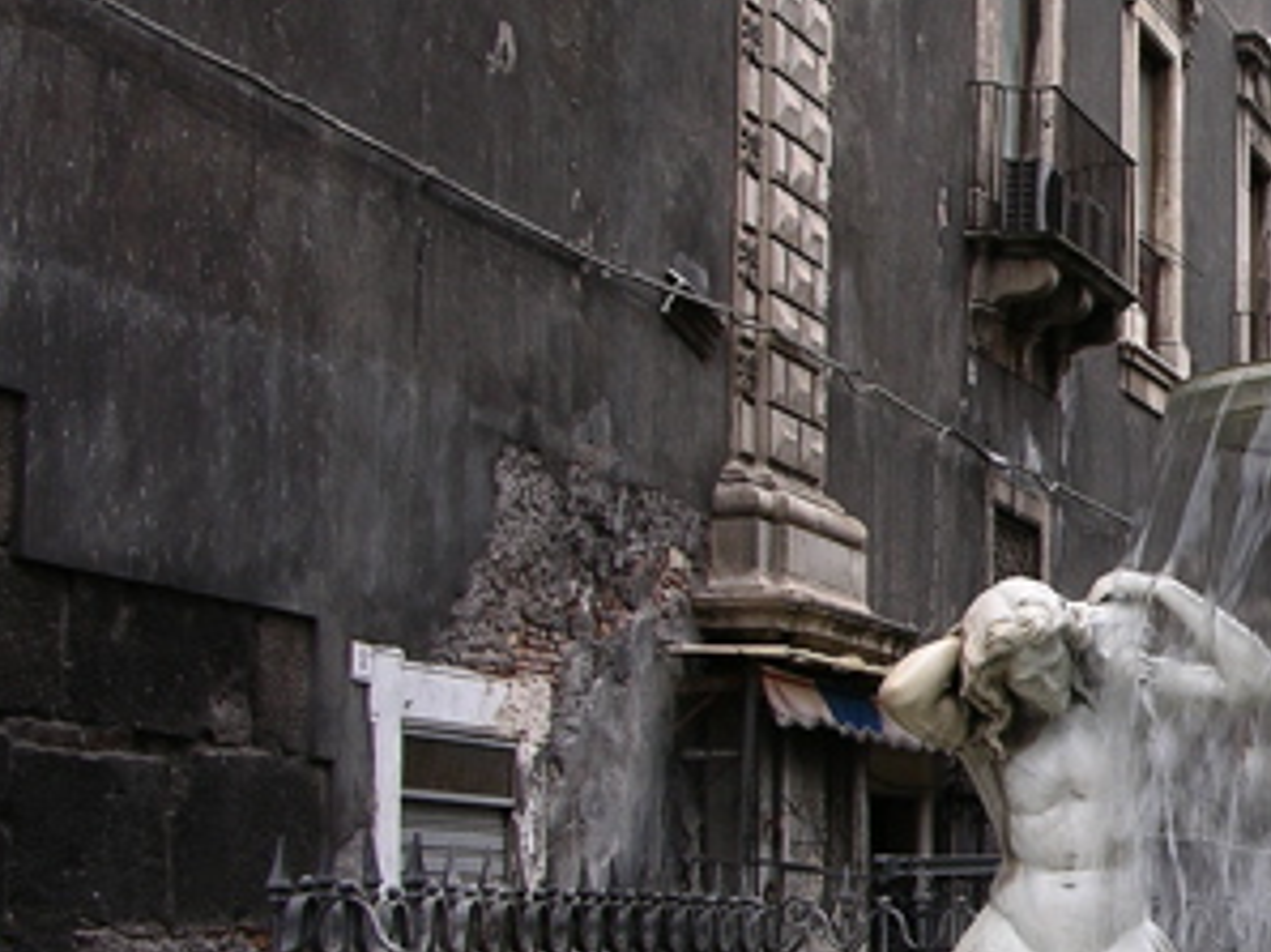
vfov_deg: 15.7
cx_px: 1591
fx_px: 3449
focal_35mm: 94
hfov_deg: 19.5
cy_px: 636
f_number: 5
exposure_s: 1/43.6
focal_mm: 8.9
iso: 50
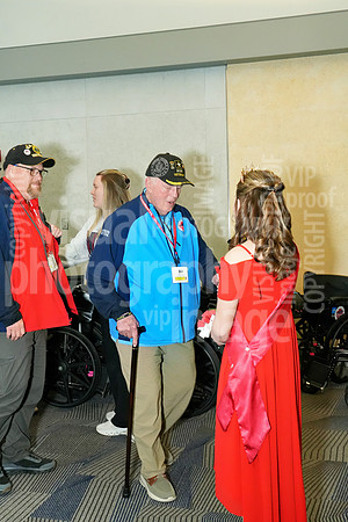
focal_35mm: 44
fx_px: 631
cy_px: 261
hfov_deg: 30.8
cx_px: 174
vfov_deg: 45.0
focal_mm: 29
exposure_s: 1/100
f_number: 6.3
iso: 5000
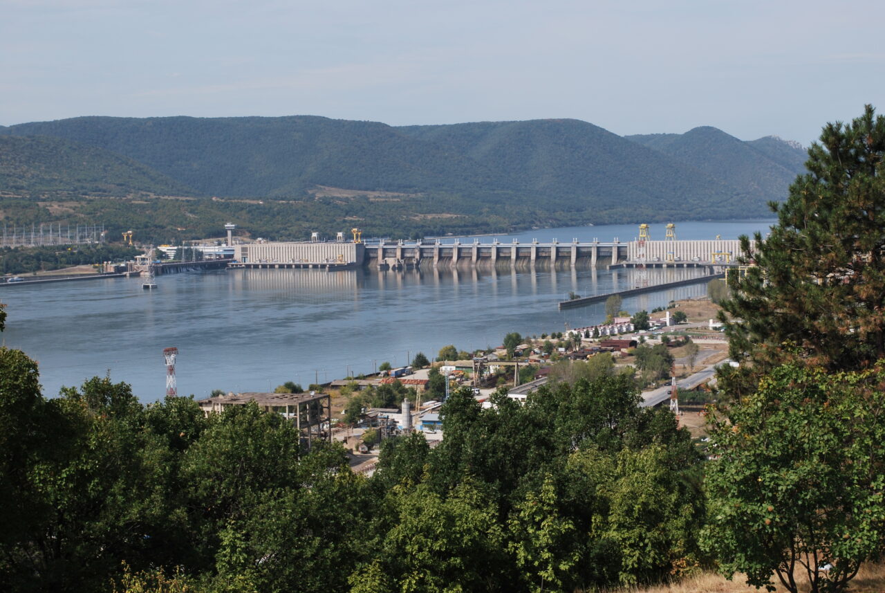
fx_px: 1661
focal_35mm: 68
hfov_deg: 29.8
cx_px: 442
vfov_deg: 20.2
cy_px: 296
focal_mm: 45
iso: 100
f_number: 8
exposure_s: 1/250
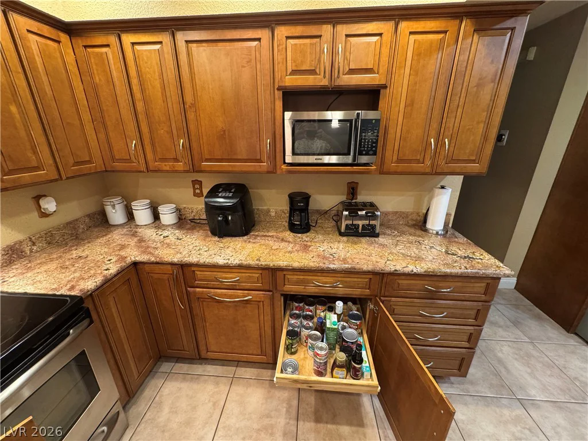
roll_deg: -0.1
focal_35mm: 14
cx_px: 294
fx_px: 238
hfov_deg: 102.1
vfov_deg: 85.7
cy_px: 220
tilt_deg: -20.8
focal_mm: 2.22
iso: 400
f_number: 2.2
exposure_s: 1/60
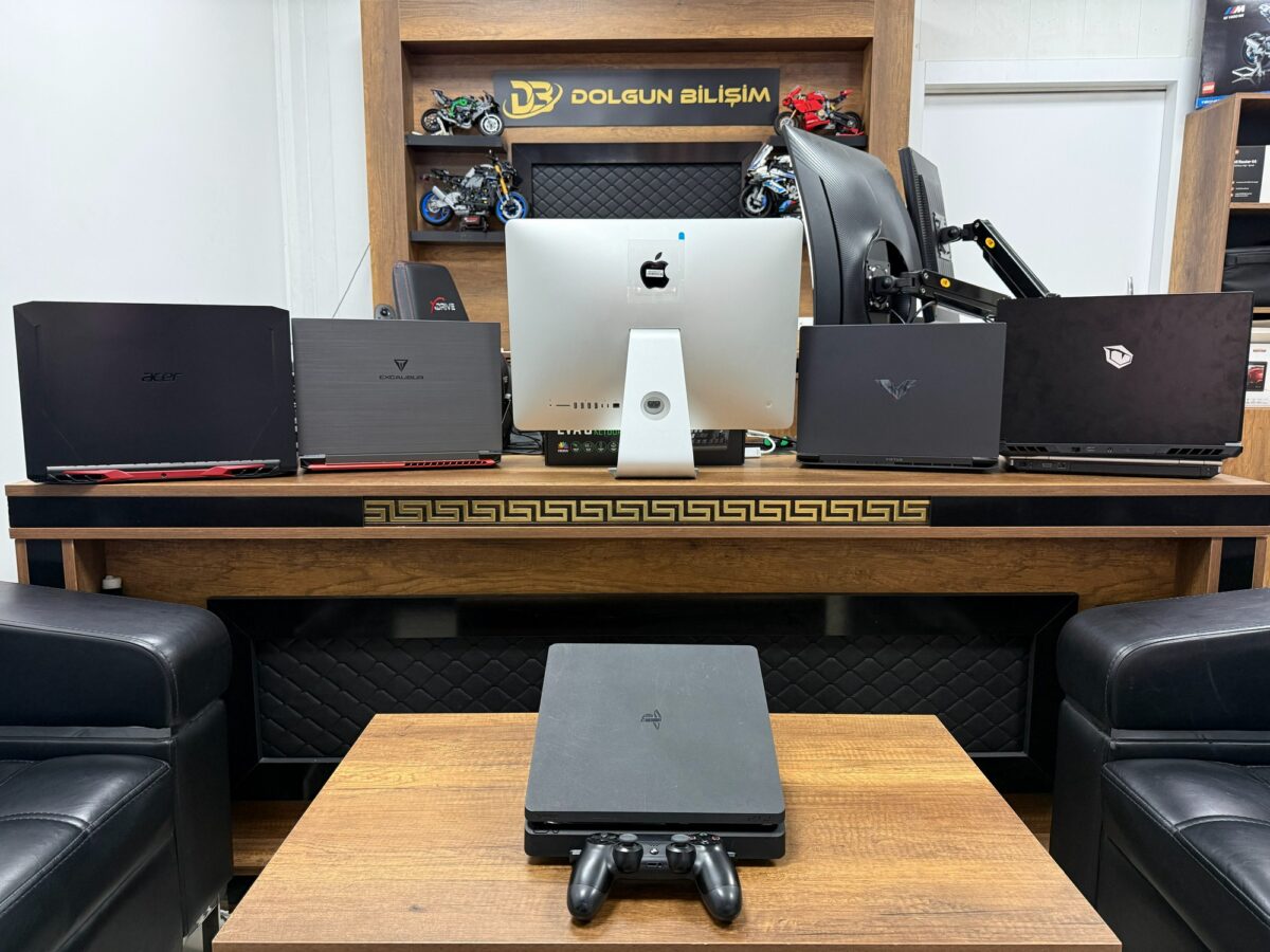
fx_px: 881
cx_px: 635
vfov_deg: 56.8
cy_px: 476
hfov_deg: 71.6
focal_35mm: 24
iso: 250
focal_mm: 6.76
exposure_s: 1/50
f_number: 1.78
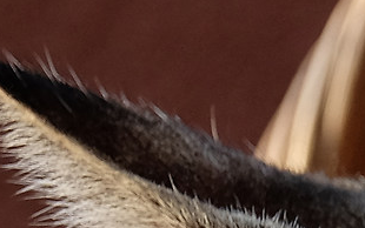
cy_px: 550
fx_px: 20350
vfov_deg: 0.6
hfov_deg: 1.0
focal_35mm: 2045
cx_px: 812
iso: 800
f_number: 5.6
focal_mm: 172.4
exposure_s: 1/220
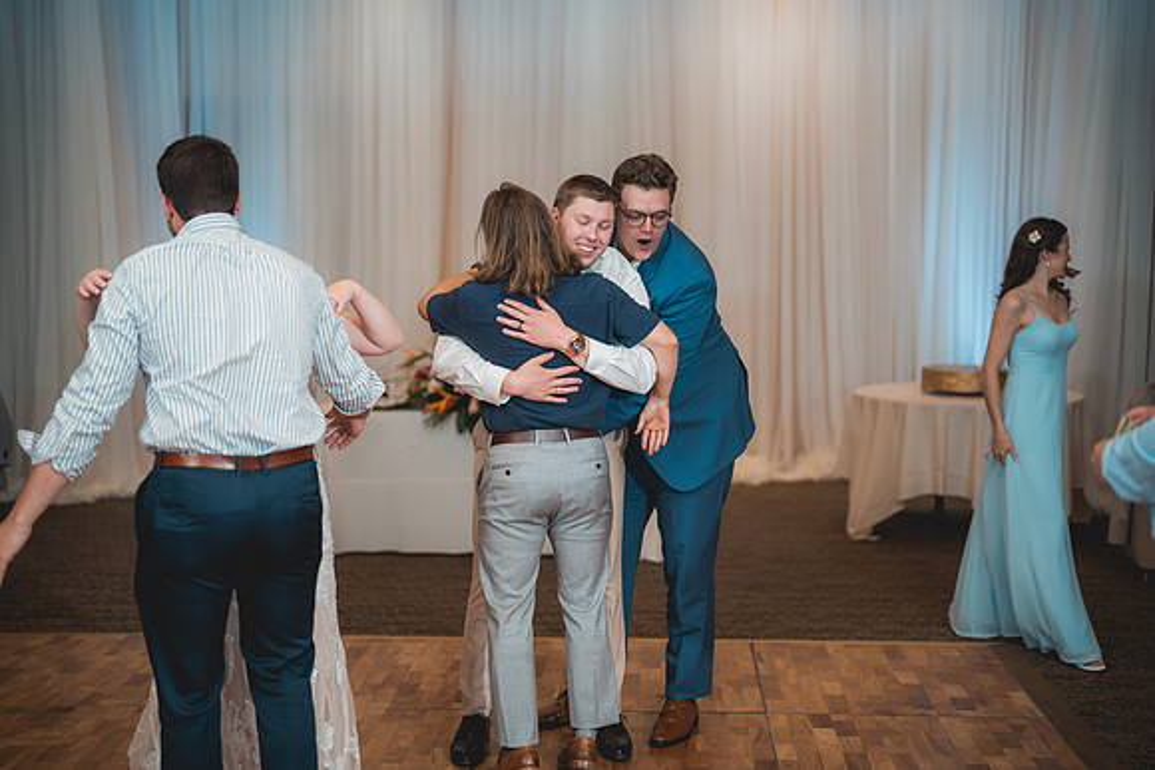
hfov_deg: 39.6
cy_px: 385
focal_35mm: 50
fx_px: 1604
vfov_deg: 27.0
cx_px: 578
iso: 80
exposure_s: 1/250
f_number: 1.2
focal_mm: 50
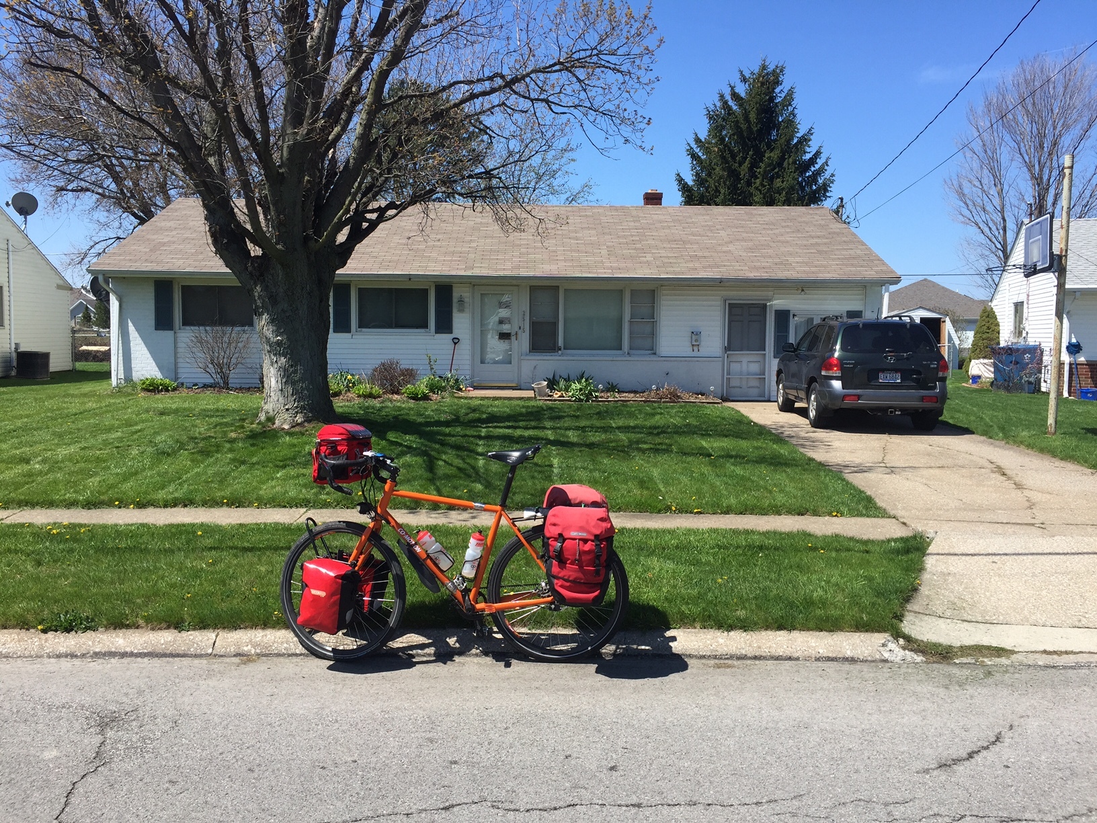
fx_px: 919
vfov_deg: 48.2
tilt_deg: -4.3
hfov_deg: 61.7
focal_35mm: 29
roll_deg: -1.1
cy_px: 412
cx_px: 548
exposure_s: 1/1364
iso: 32
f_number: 2.2
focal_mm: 4.15
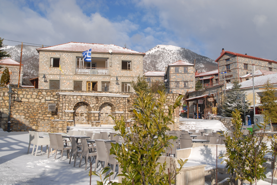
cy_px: 92
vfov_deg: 30.9
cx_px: 138
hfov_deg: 44.9
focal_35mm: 44
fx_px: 335
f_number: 9
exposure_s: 1/320
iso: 100
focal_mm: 29
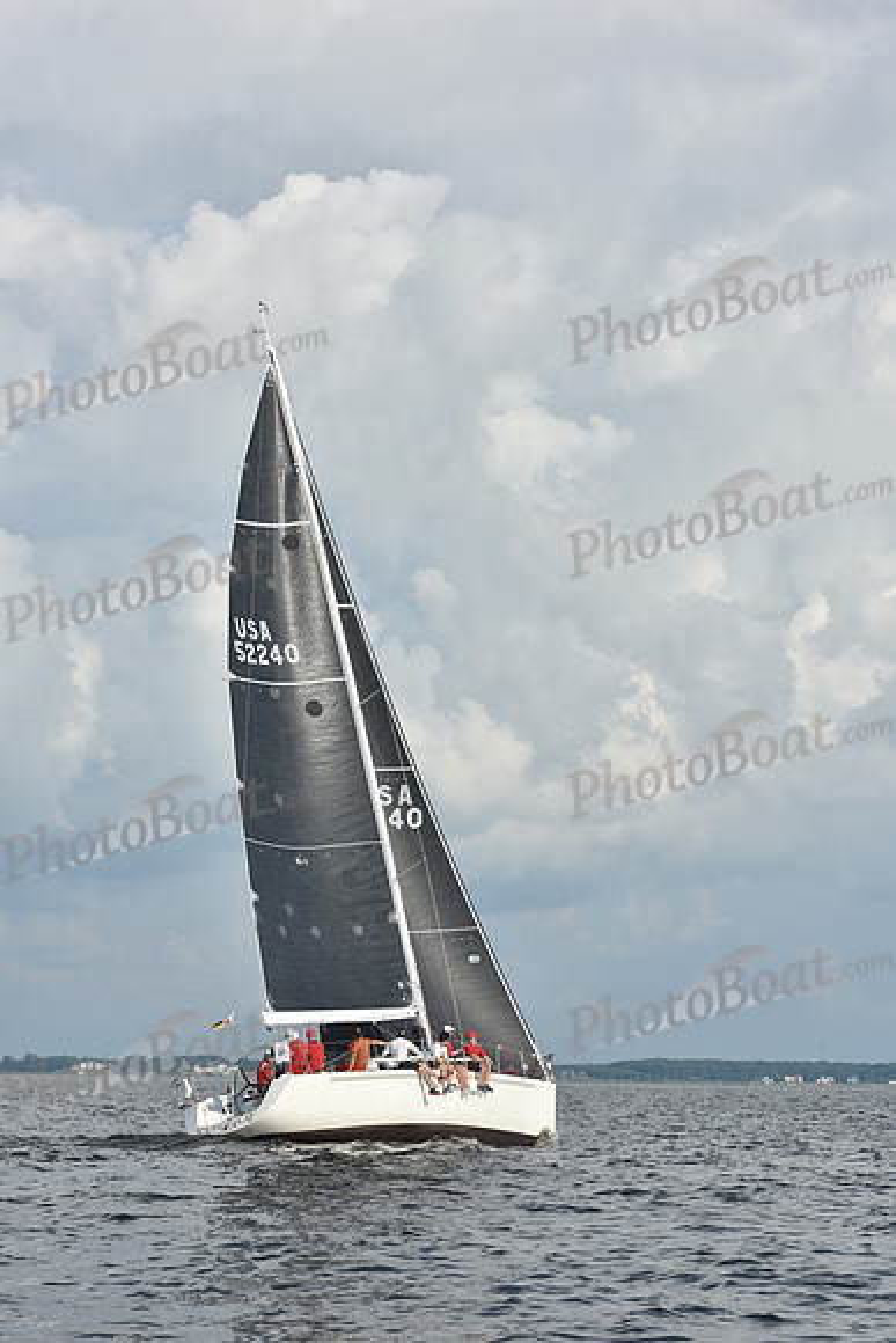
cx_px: 448
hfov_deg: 14.9
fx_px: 3432
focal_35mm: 92
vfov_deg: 22.1
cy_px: 672
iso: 250
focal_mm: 92
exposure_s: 1/1250
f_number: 9
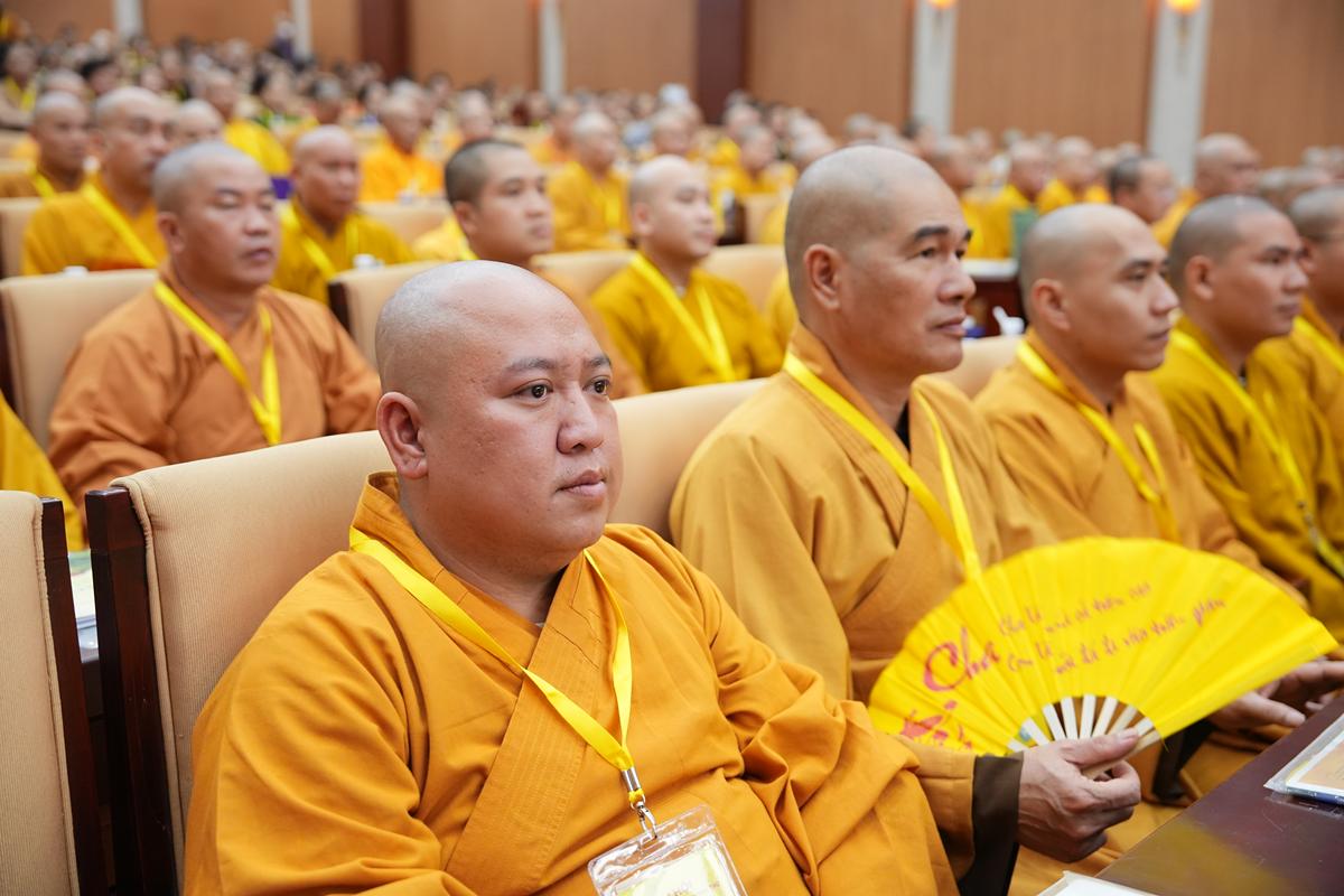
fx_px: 1493
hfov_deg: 48.5
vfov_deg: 33.4
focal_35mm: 40
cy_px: 448
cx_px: 672
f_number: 2.8
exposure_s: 1/125
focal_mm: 40
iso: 1600
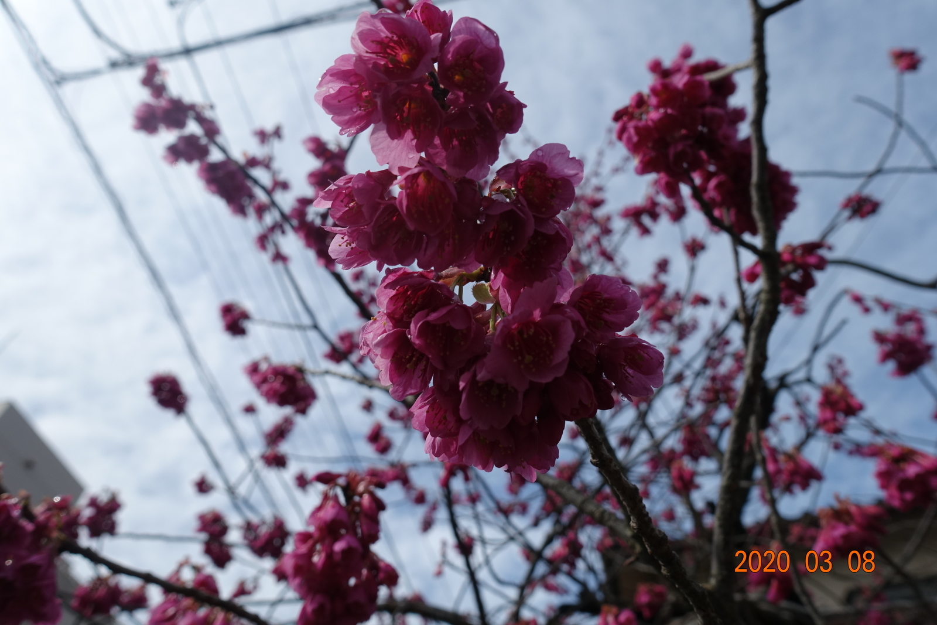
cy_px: 312
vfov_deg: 53.1
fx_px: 625
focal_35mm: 24
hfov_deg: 73.7
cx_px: 468
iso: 125
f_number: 4
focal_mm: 8.8
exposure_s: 1/200
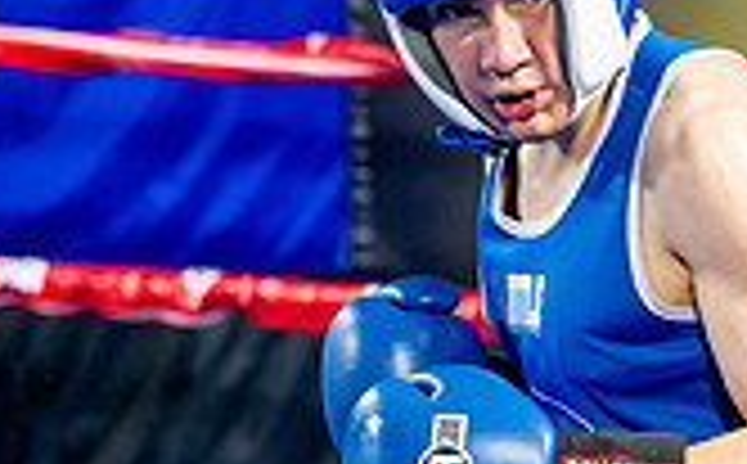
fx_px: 5079
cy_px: 489
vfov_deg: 5.2
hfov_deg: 8.3
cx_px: 846
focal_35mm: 250
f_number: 2
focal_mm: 70
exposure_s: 1/800
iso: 4000
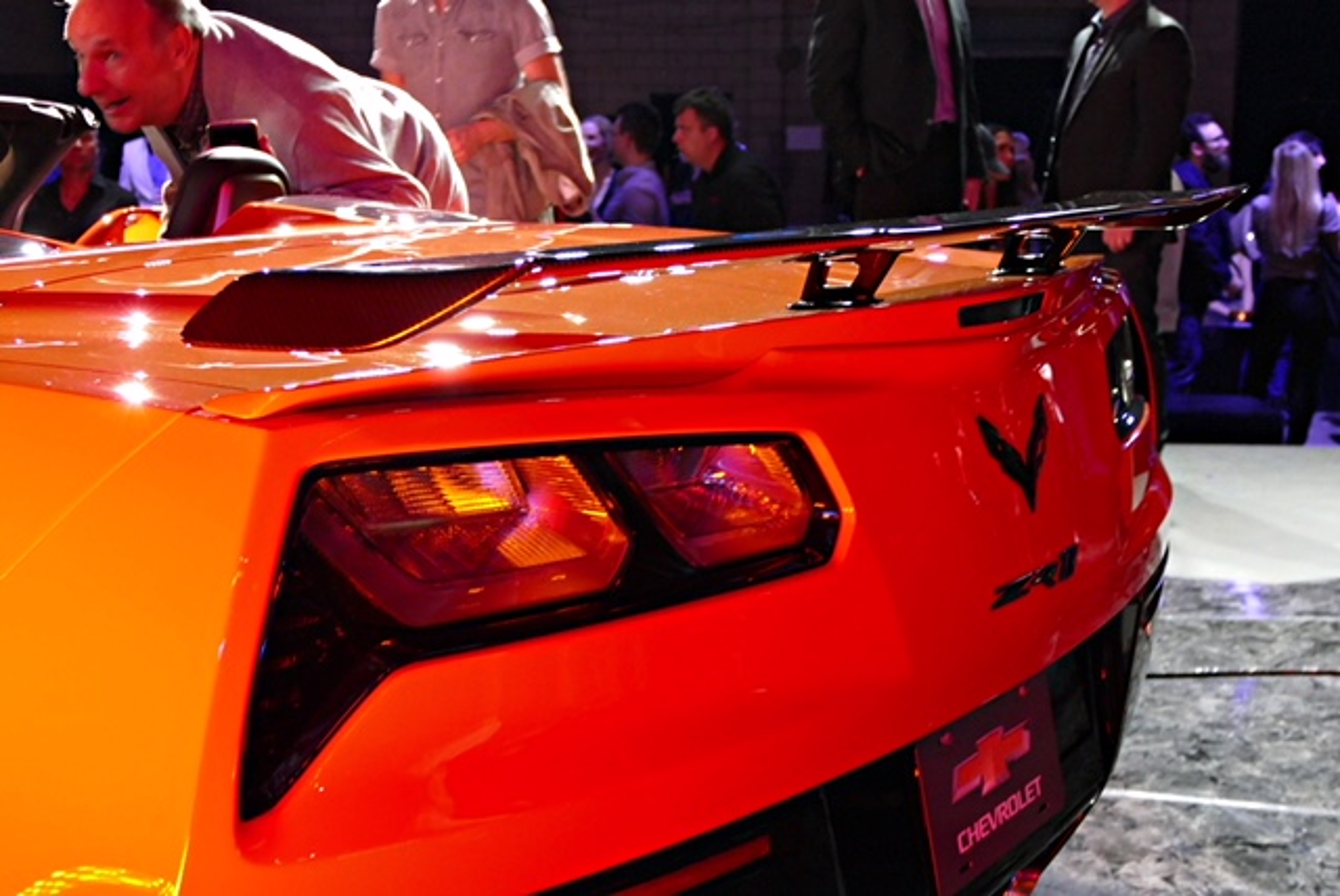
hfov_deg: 38.8
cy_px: 448
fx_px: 1900
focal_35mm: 51
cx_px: 670
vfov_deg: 26.5
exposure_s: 1/25
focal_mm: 18.44
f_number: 3.3
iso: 1600
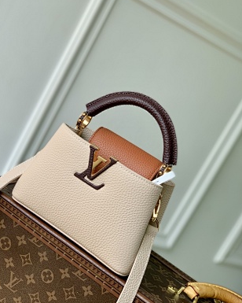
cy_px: 161
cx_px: 98
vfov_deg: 28.7
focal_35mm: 66
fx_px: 591
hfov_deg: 23.1
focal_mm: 6
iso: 16
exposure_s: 1/201
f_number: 2.4
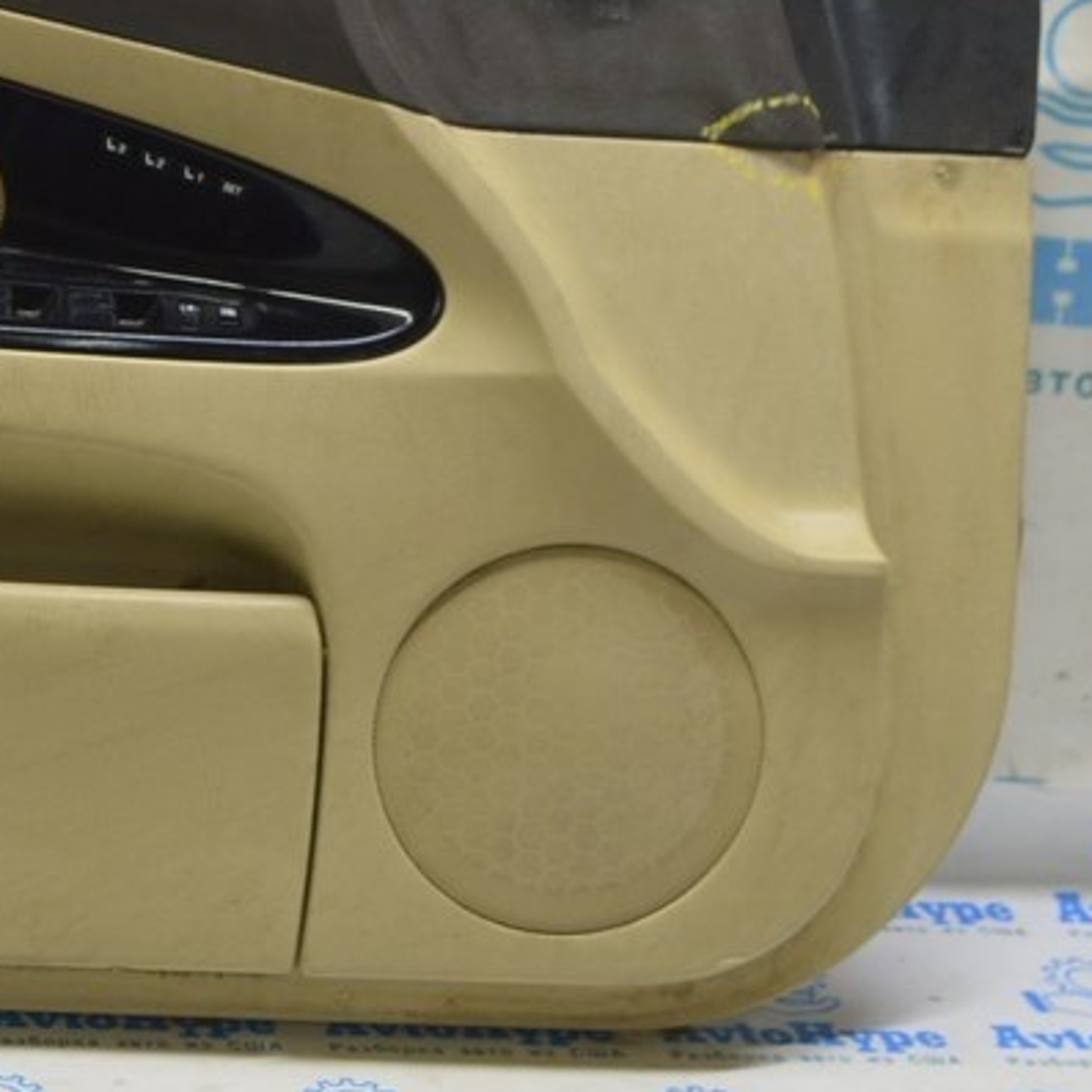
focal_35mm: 82
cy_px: 293
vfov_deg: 21.0
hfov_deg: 20.0
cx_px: -151
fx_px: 2930
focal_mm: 25
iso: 400
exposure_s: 1/20
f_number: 5.6
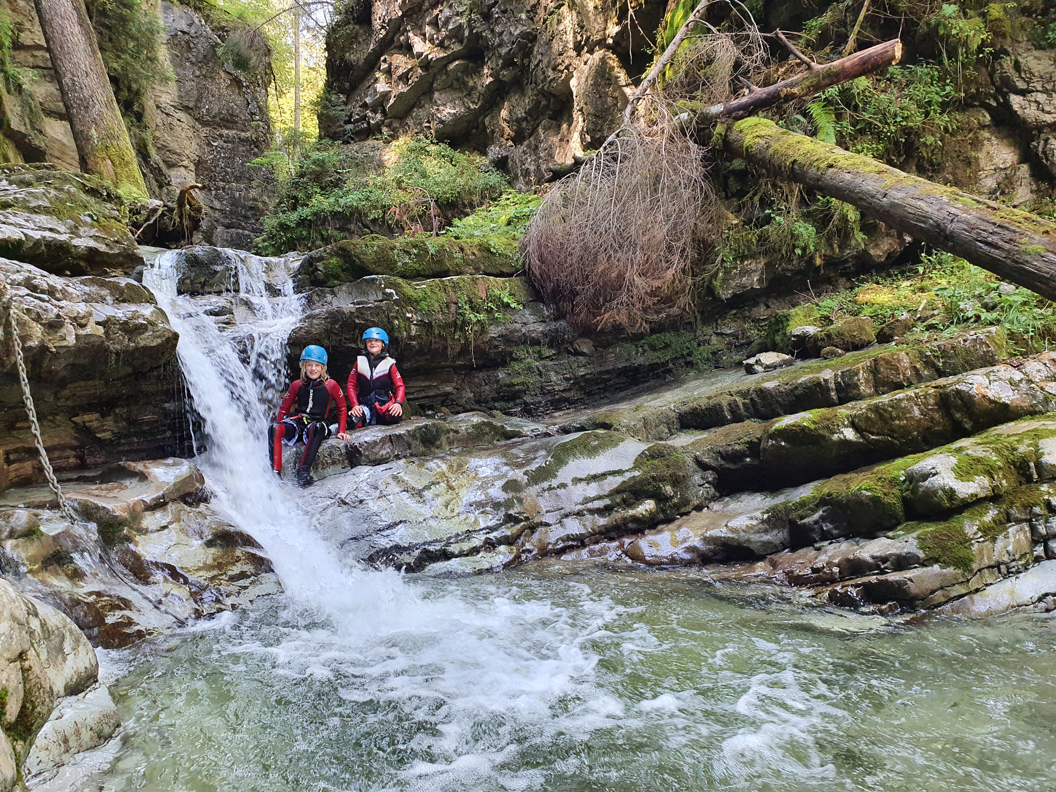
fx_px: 793
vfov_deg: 53.1
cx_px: 528
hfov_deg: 67.3
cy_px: 396
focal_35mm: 26
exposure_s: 1/100
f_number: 2.4
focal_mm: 4.32
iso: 200
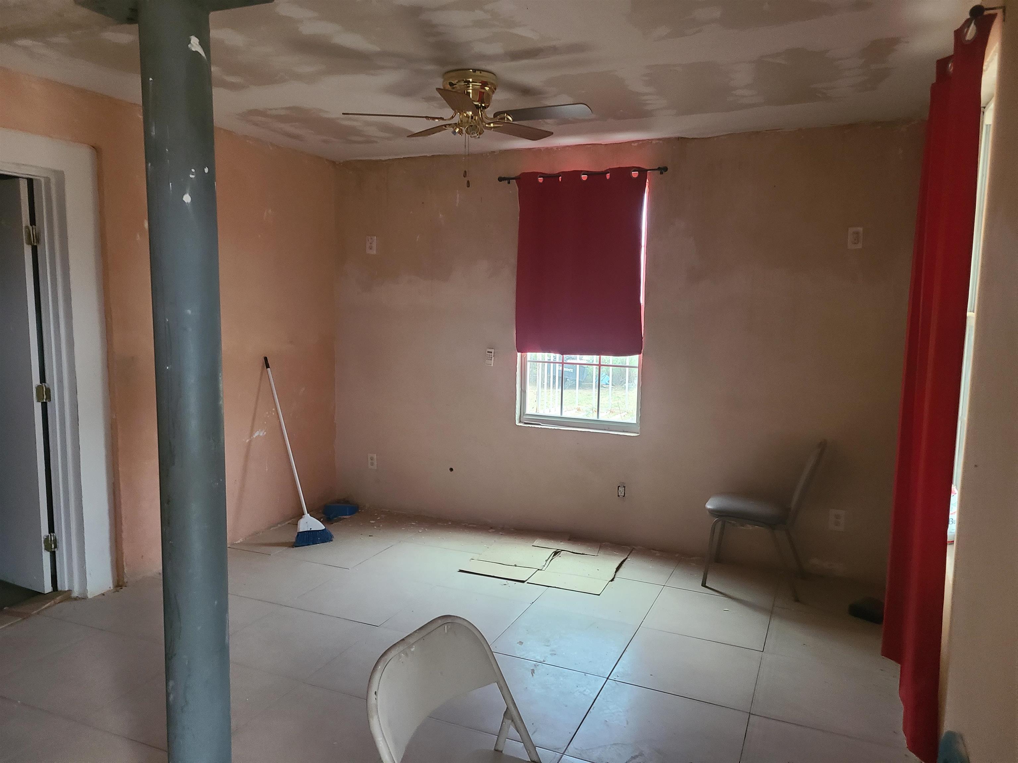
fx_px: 765
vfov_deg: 53.1
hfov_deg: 67.3
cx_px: 509
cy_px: 382
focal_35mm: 26
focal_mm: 5.4
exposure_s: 1/50
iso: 500
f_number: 1.8
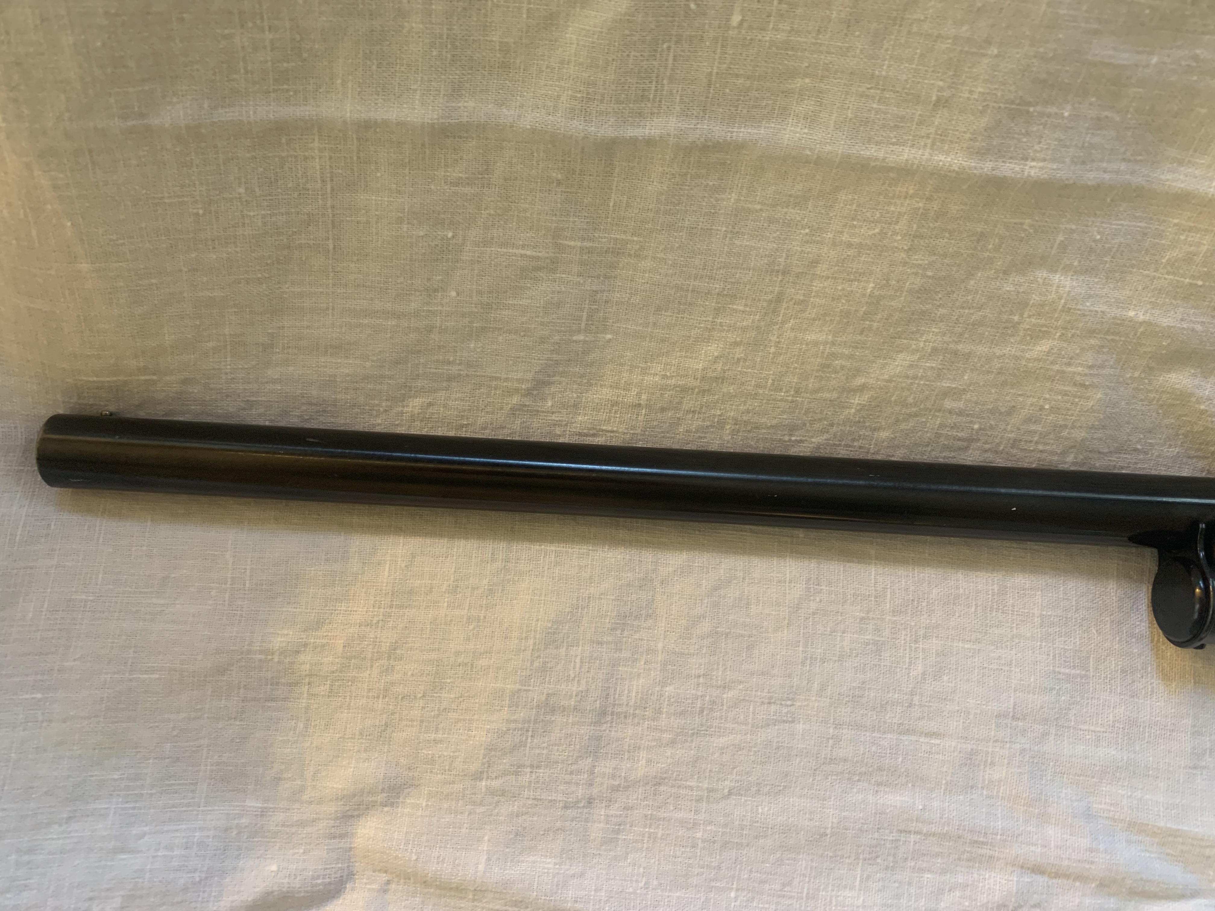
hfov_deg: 67.3
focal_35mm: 26
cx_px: 608
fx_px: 913
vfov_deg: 53.1
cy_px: 456
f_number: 1.8
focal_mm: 4.25
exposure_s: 1/60
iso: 200
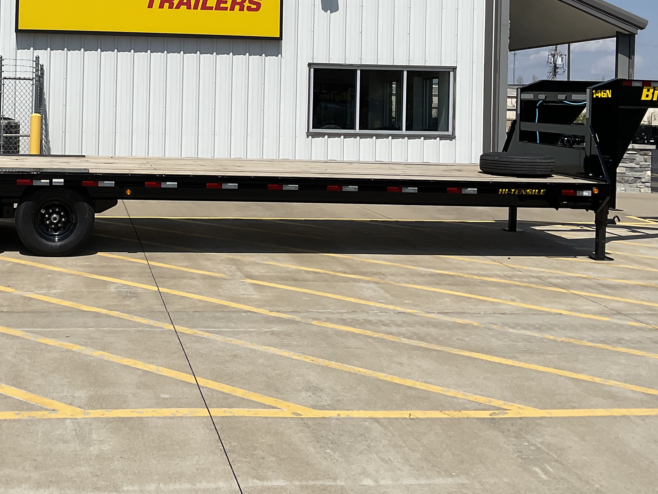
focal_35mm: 50
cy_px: 96
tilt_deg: +1.2
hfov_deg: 37.4
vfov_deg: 28.5
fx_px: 950
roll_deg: -2.2
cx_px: 176
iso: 20
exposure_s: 1/5263
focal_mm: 3
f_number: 1.8
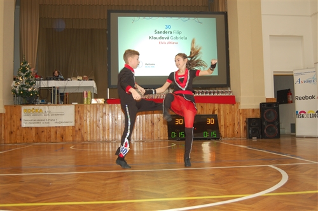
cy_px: 106
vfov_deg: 36.8
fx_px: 318
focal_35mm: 36
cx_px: 159
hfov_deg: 53.2
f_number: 4
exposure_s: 1/60
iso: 400
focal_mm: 24
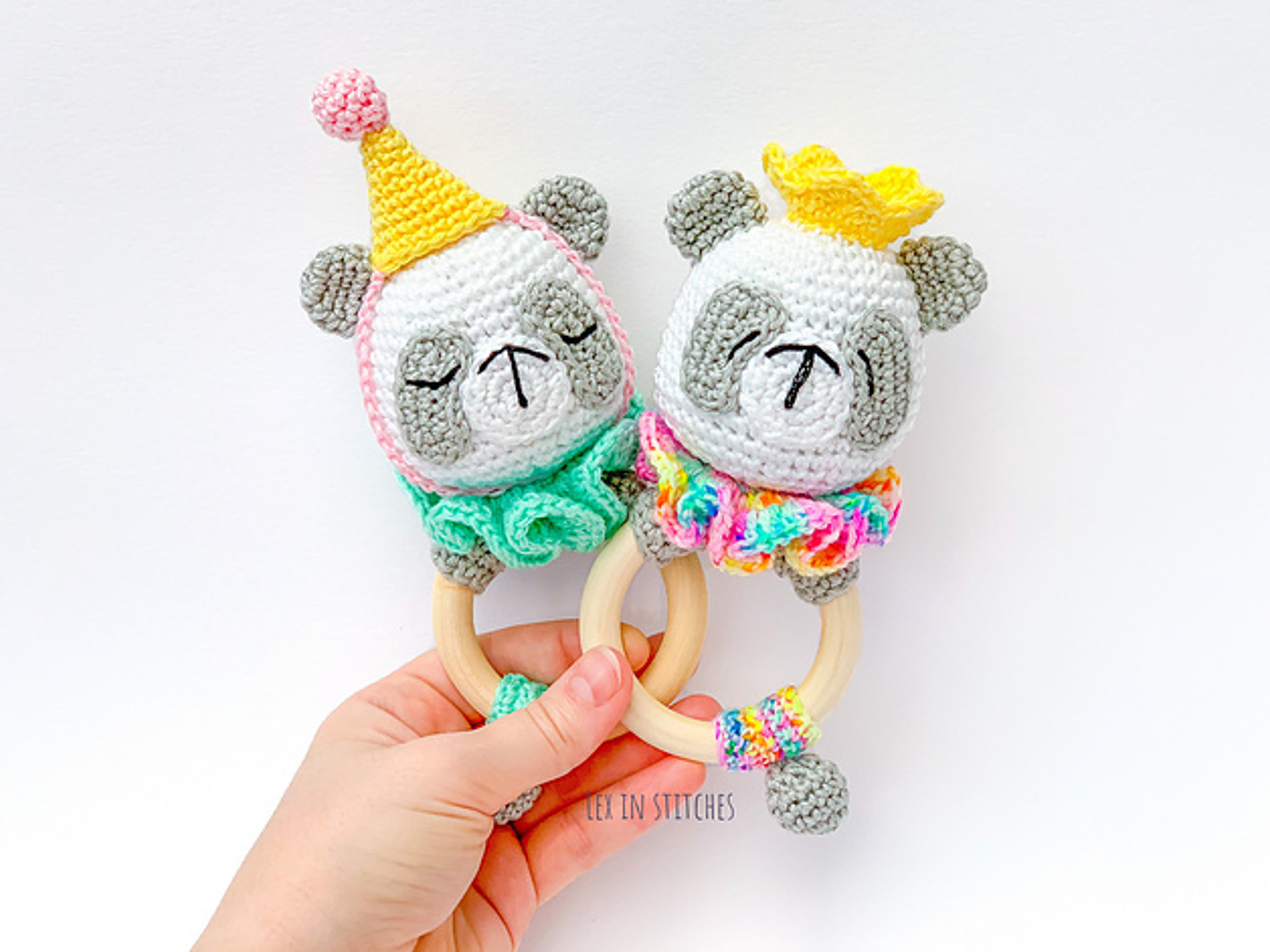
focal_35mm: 53
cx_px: 637
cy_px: 473
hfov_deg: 36.2
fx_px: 1944
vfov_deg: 27.5
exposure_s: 1/122
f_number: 2.4
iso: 64
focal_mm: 6
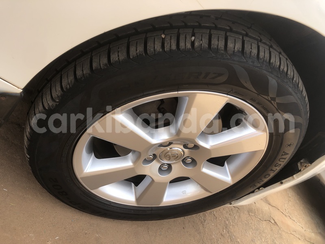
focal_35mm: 28
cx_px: 162
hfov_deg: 63.4
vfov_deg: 49.7
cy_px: 122
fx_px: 263
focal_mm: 3.99
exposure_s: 1/261
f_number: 1.8
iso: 20
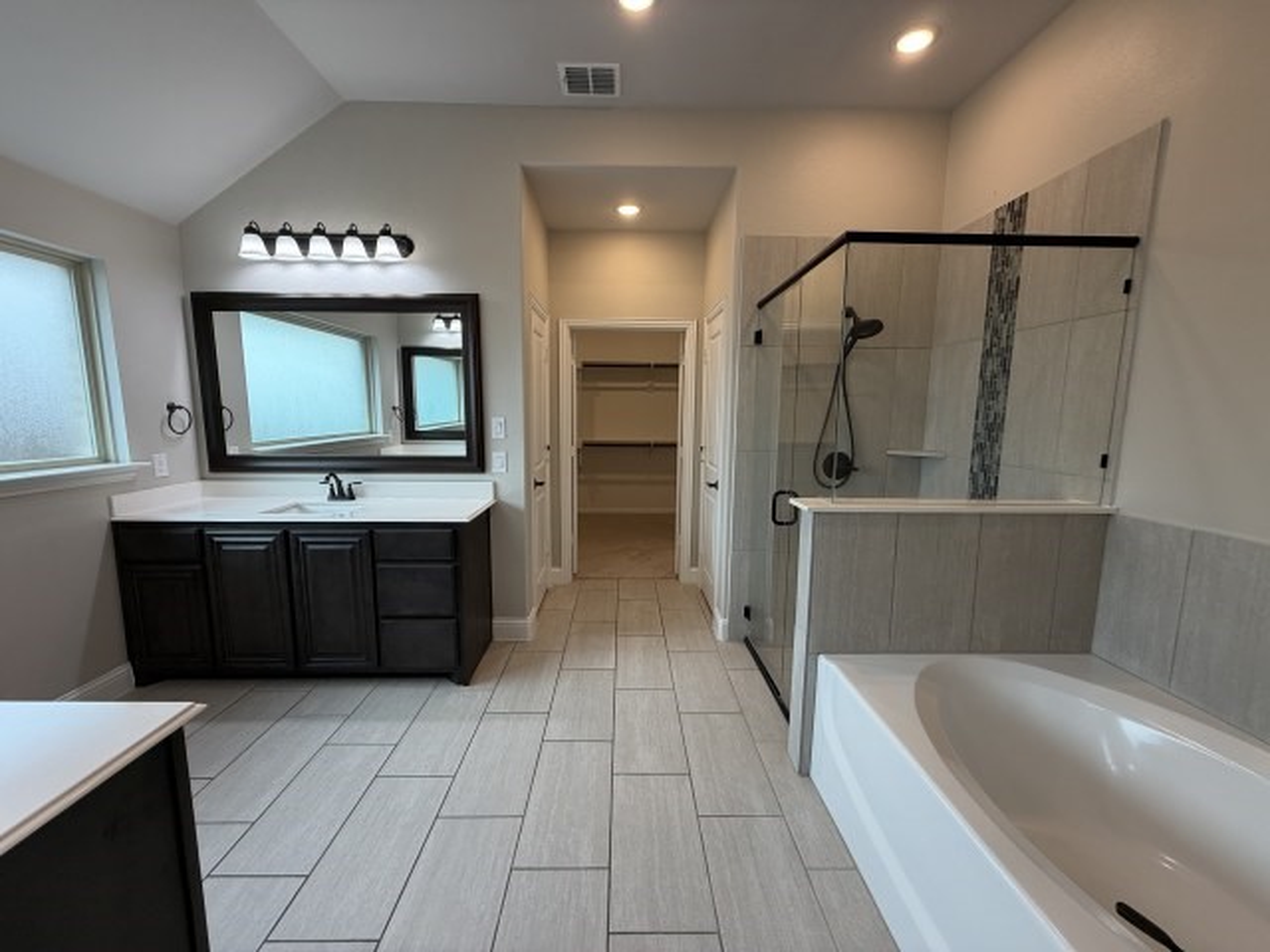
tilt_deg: -9.3
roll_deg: +0.4
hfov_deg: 102.1
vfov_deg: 85.7
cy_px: 476
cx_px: 635
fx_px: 514
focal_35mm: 14
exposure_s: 1/120
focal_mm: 2.22
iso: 125
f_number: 2.2
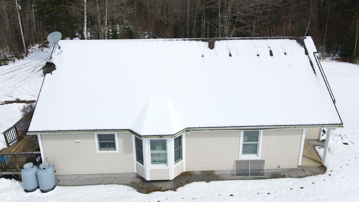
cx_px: 183
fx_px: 257
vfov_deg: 42.5
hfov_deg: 69.9
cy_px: 73
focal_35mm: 27
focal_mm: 4.5
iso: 100
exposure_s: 1/1600
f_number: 2.8
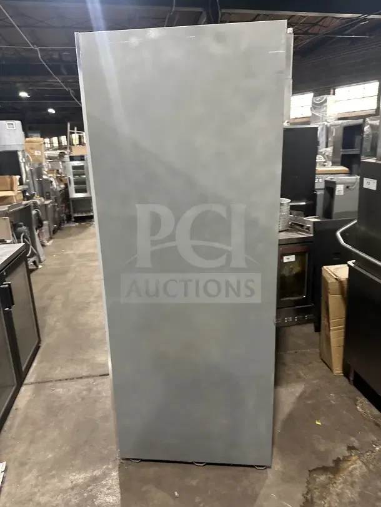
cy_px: 254
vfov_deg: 71.6
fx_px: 352
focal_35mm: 24
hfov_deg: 56.8
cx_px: 190
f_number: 1.78
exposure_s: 1/60
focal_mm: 6.86
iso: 320
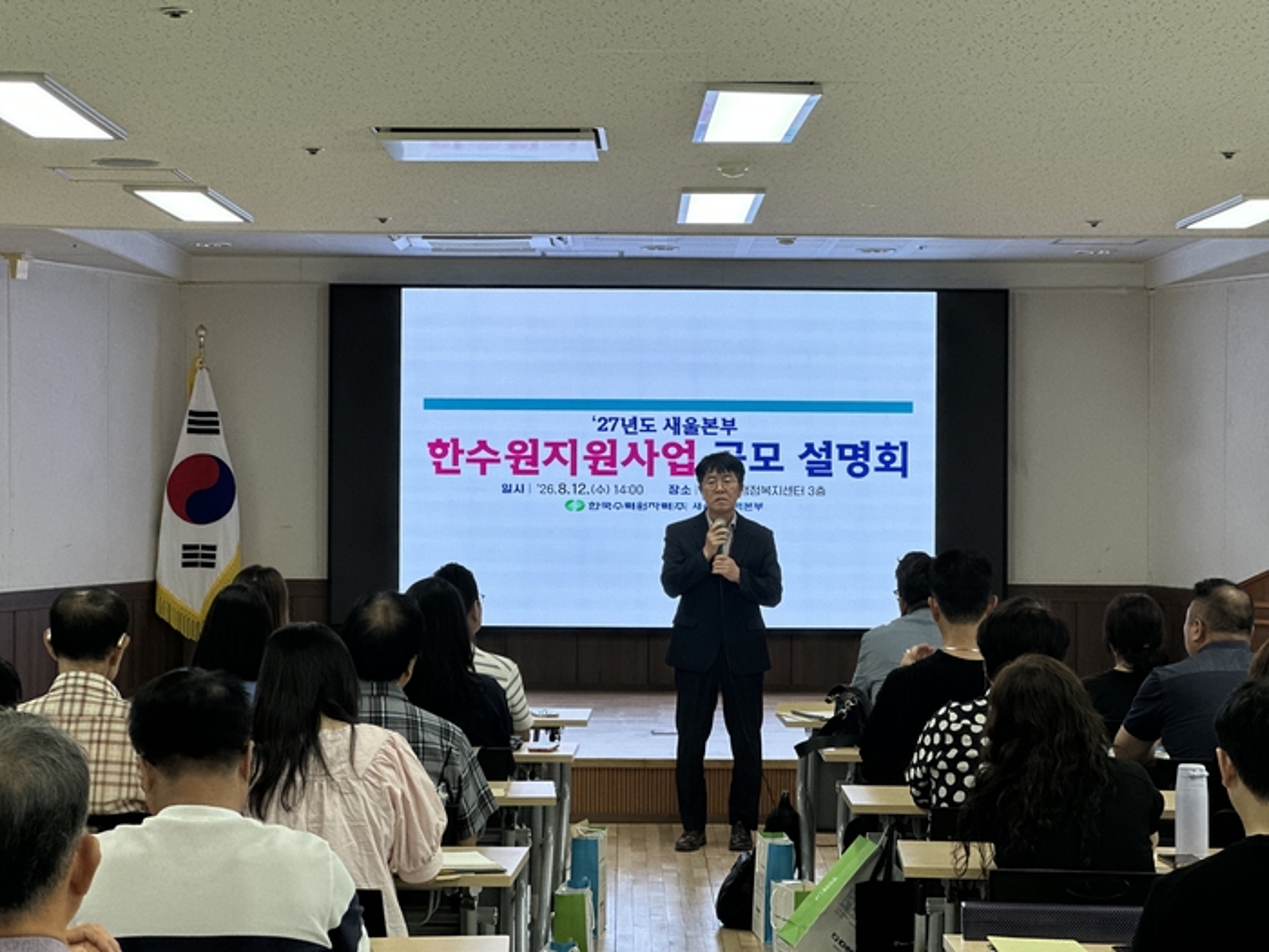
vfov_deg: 19.1
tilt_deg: -0.1
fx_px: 2823
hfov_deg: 25.3
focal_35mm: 77
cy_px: 476
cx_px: 634
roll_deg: -1.0
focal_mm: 9
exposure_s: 1/120
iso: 64
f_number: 2.8
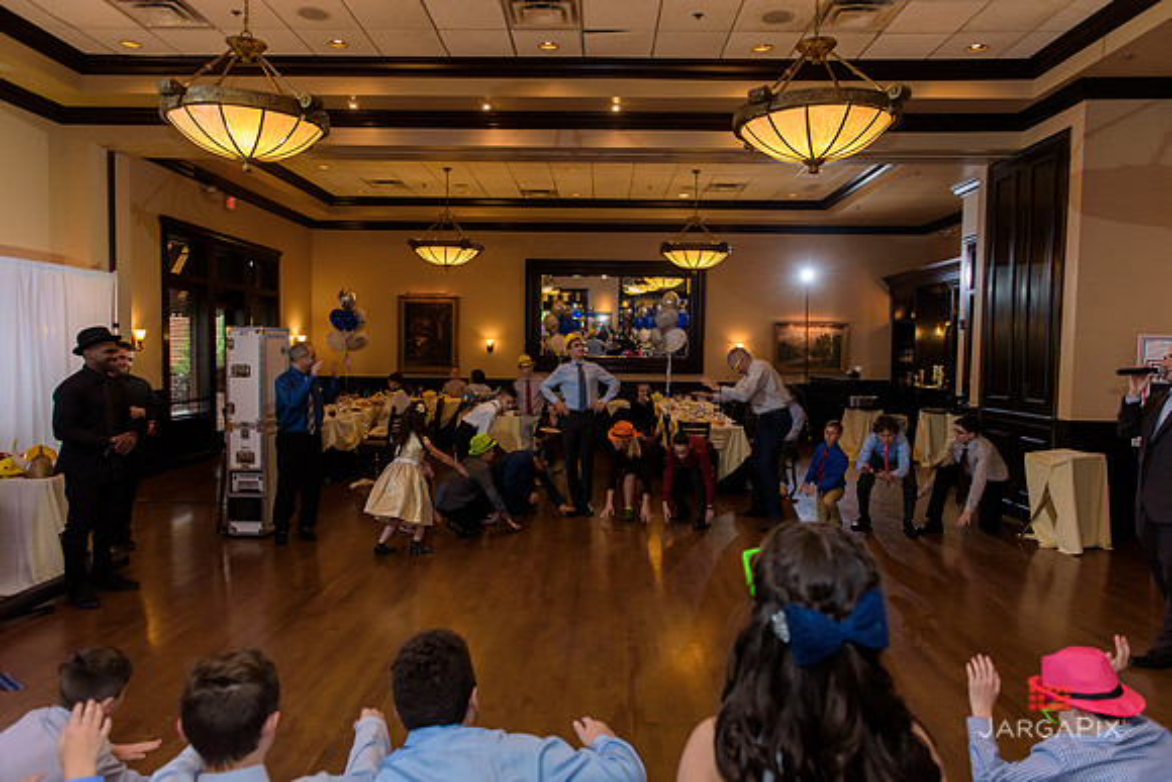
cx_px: 586
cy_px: 391
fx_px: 781
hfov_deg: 73.7
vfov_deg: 53.2
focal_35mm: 24
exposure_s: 1/125
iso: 1600
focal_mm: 24
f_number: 3.2
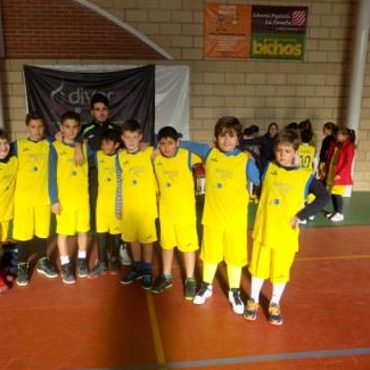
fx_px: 339
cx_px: 153
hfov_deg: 57.0
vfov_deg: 57.3
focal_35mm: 28
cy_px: 188
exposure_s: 1/320
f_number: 3.1
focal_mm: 4
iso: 80
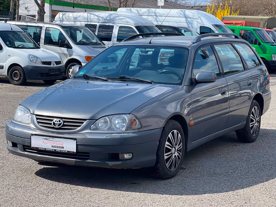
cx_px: 138
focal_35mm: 77
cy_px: 104
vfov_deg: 19.1
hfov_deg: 25.3
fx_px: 614
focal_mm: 9
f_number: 2.8
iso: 32
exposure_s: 1/395
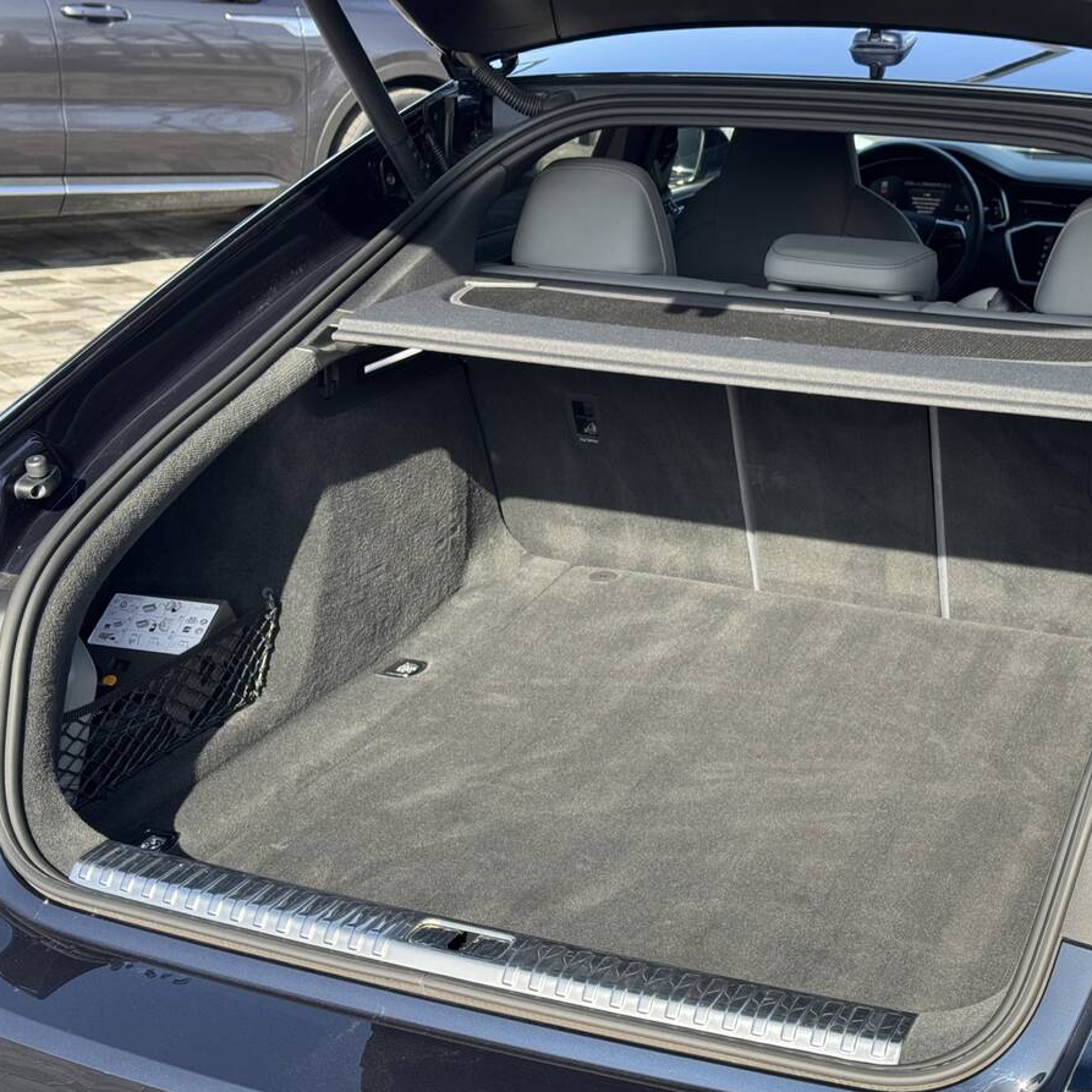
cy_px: 549
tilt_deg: -17.5
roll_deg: +0.7
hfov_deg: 30.0
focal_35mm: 57
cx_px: 640
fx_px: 2034
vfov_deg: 30.0
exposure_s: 1/731
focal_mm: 6.76
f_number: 1.78
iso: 64
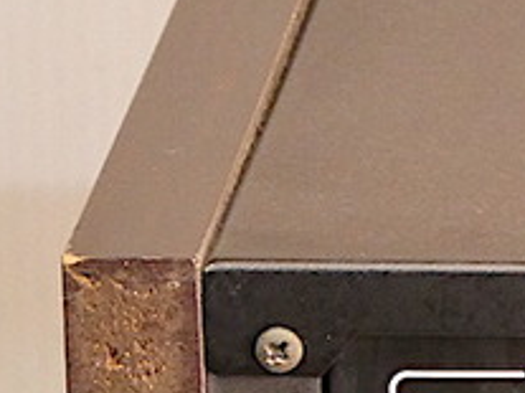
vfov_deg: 2.4
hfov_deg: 3.1
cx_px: 1007
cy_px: 697
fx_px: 9504
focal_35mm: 627
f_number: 5.3
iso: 400
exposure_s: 1/13
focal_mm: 24.2
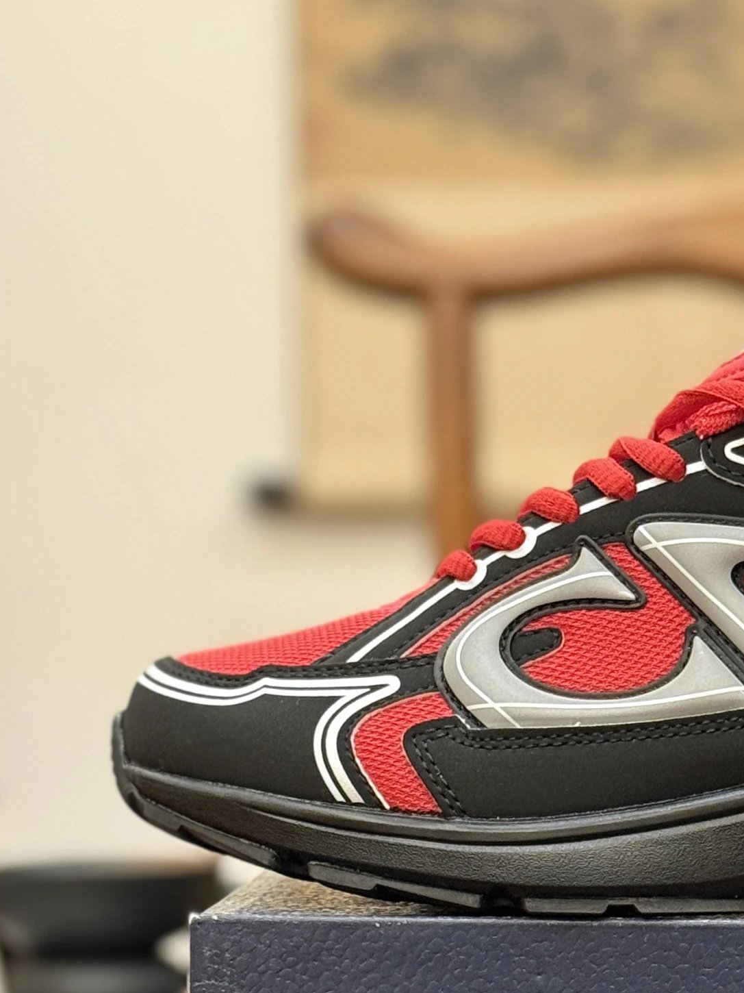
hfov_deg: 13.0
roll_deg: -0.9
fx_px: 3239
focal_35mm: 113
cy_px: 1091
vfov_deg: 16.9
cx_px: 717
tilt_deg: -8.9
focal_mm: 6.76
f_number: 1.78
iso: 320
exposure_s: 1/40
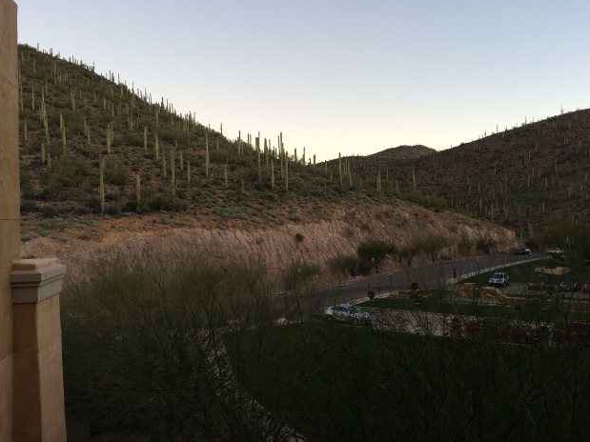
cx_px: 296
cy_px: 221
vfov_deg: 46.8
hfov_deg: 60.0
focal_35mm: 30
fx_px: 511
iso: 32
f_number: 2.2
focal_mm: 4.15
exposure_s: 1/60
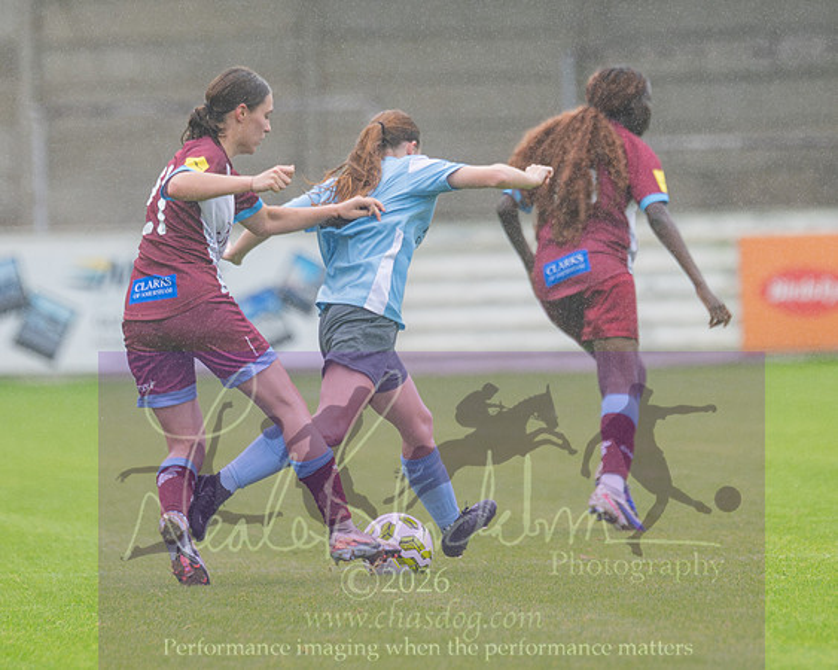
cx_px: 417
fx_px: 18322
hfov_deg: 2.6
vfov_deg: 2.1
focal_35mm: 739
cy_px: 300
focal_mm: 300
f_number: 2.8
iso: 320
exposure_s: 1/1600
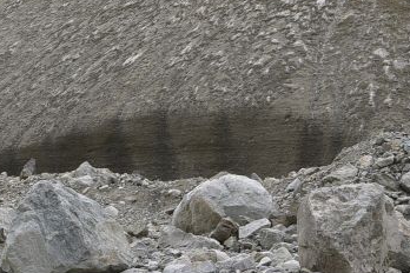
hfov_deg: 11.0
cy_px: -31
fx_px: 2130
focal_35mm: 187
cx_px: 90
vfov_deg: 7.3
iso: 160
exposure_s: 1/125
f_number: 13
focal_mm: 50
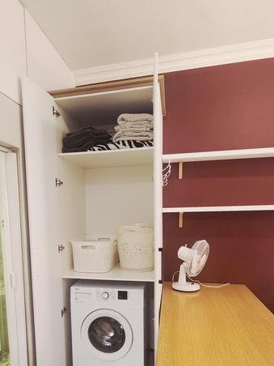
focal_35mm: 23
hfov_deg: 58.3
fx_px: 243
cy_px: 238
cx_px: 107
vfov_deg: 72.1
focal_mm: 2.2
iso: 160
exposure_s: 1/50
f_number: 2.2
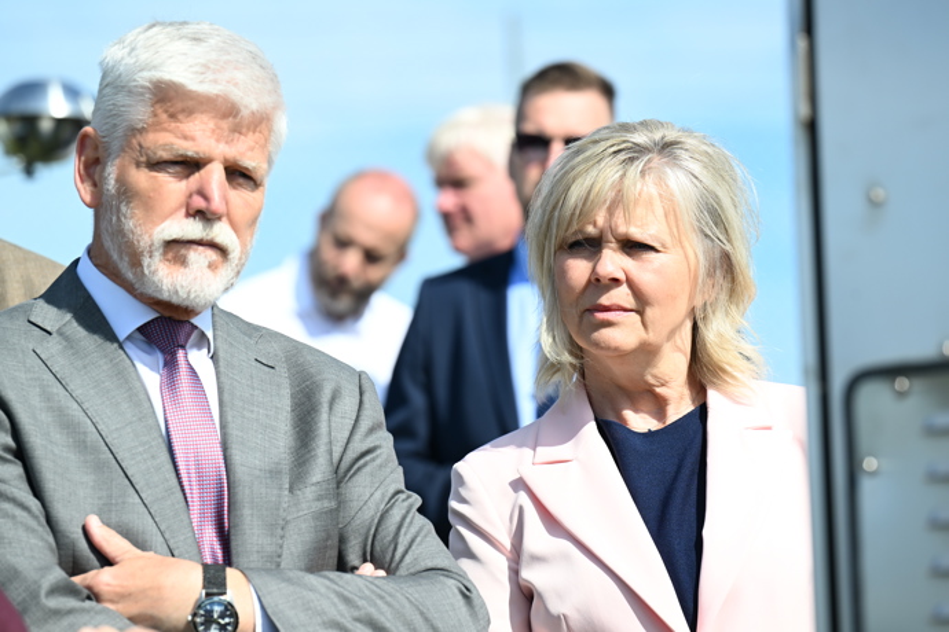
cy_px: 316
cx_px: 474
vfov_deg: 6.9
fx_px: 5272
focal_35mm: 200
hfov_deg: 10.3
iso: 320
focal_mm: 200
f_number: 5.6
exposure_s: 1/1250
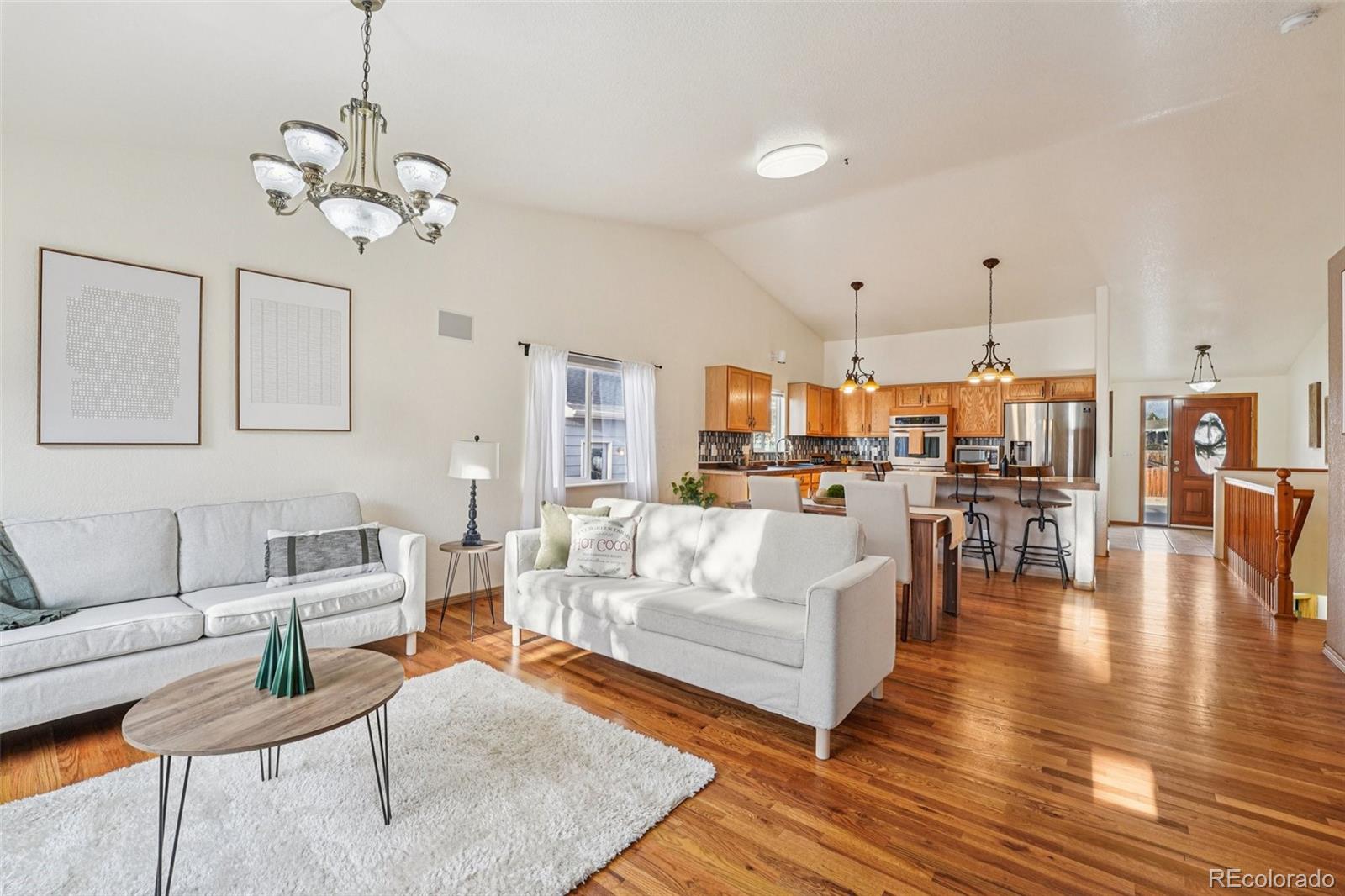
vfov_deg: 81.2
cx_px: 672
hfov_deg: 104.3
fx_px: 523
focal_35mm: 14
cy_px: 448
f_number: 8
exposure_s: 1/30
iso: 320
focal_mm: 14
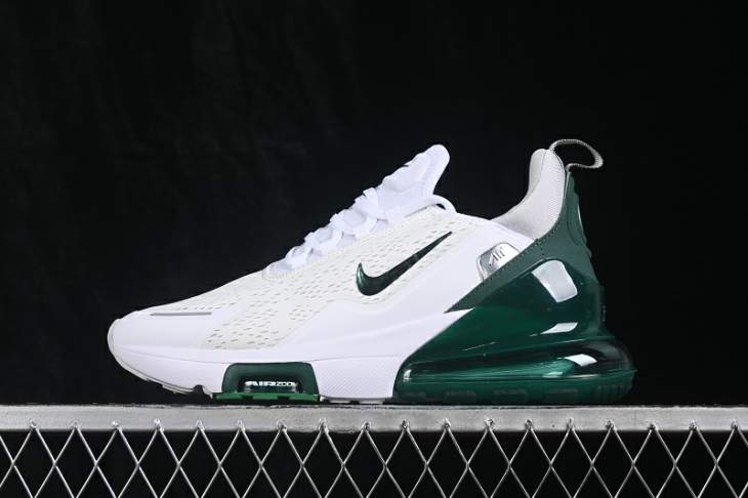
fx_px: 1558
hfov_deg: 27.0
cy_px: 249
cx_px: 374
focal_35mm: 75
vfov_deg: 18.2
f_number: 8
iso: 160
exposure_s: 1/80
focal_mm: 50
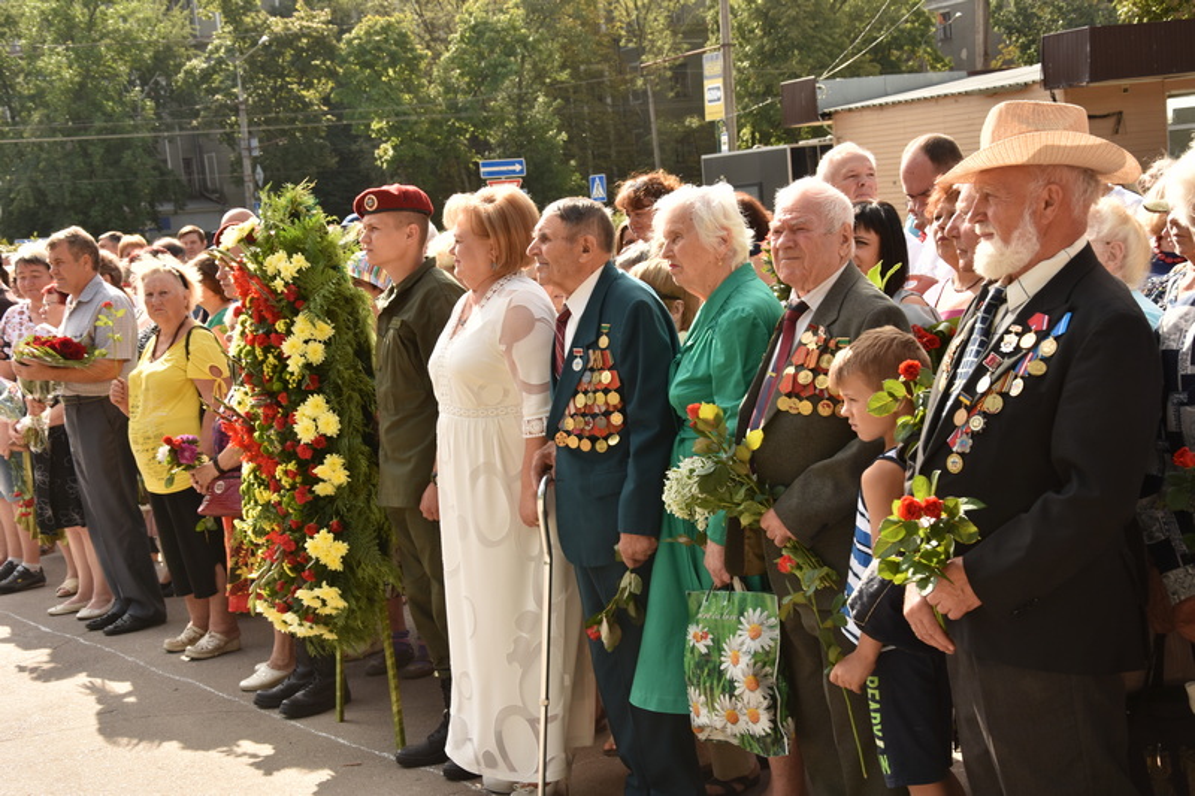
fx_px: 2091
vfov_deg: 21.6
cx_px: 598
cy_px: 398
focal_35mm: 63
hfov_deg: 31.9
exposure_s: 1/160
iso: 100
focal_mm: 42
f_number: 7.1
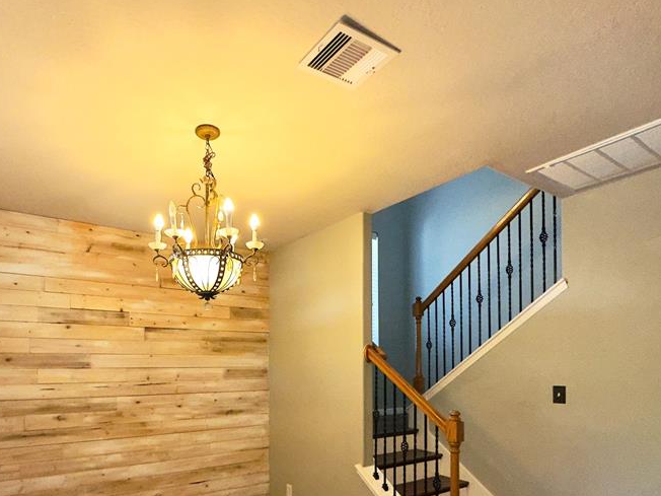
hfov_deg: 75.5
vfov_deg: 58.1
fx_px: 420
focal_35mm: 22
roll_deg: -0.3
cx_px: 262
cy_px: 368
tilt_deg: +0.9
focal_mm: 2.22
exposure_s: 1/98
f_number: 2.2
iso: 80
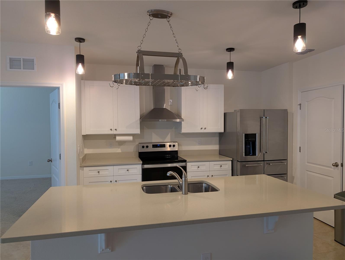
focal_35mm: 24
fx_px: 240
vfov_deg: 56.9
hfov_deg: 71.5
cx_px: 172
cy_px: 130
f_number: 1.68
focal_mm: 6.9
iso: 70
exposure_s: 1/24
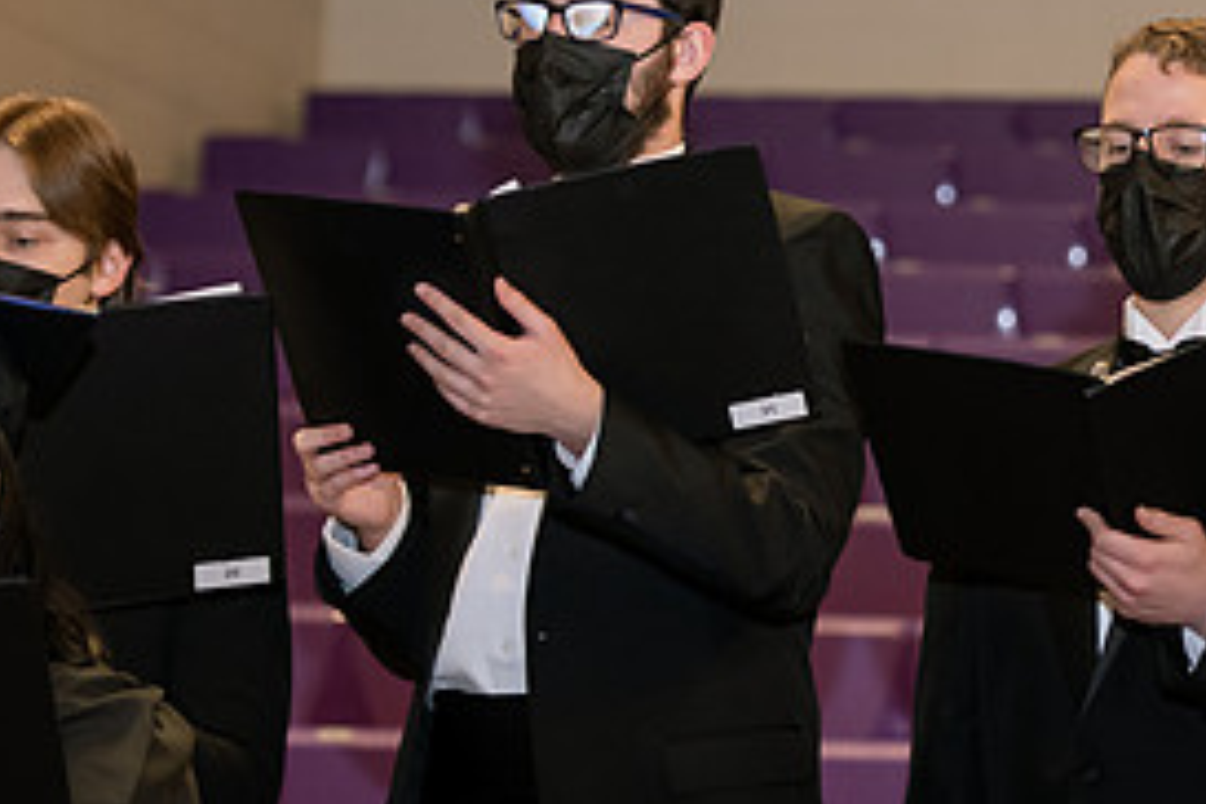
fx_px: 6967
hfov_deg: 9.8
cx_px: 1149
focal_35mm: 208
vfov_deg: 6.6
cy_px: 475
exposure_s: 1/200
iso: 1600
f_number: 3.2
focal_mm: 98
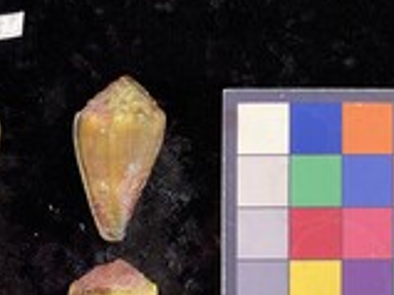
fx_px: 728
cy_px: 291
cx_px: 62
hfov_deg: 29.4
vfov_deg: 22.1
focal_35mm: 64
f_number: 1.8
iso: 50
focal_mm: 3
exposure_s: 1/60
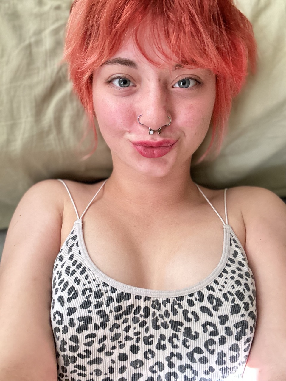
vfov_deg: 60.0
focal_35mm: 30
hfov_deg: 46.8
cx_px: 143
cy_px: 190
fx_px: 330
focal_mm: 2.69
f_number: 1.9
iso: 320
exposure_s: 1/41
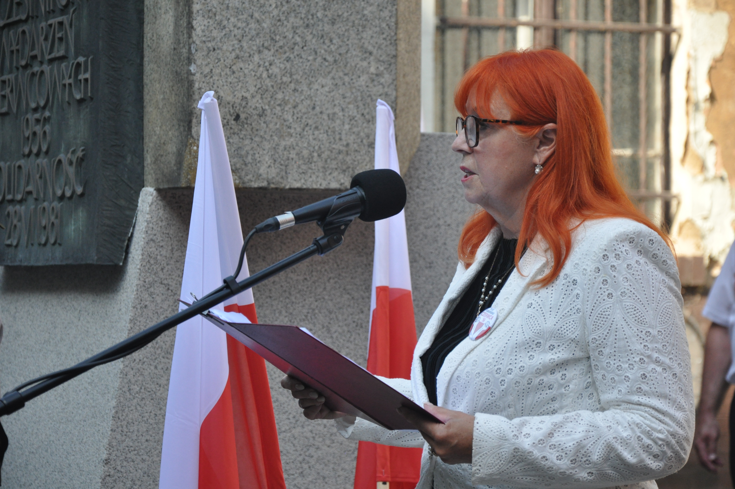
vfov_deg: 9.3
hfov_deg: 14.0
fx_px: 2998
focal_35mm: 147
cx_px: 368
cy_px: 244
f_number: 5.6
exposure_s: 1/1000
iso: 800
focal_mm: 98
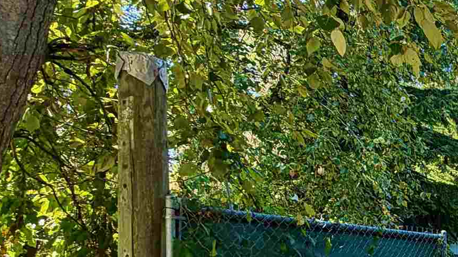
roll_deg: +0.8
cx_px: 644
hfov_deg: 28.7
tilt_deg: +3.5
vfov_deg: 21.6
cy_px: 240
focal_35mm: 54
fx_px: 656
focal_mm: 2.22
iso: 50
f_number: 2.2
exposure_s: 1/134
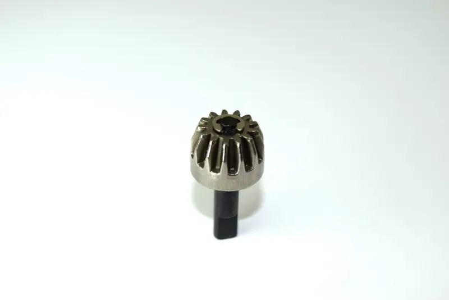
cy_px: 150
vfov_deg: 18.9
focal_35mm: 72
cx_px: 224
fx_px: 898
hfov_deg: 28.1
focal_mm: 48
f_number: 8
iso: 100
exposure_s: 1/60
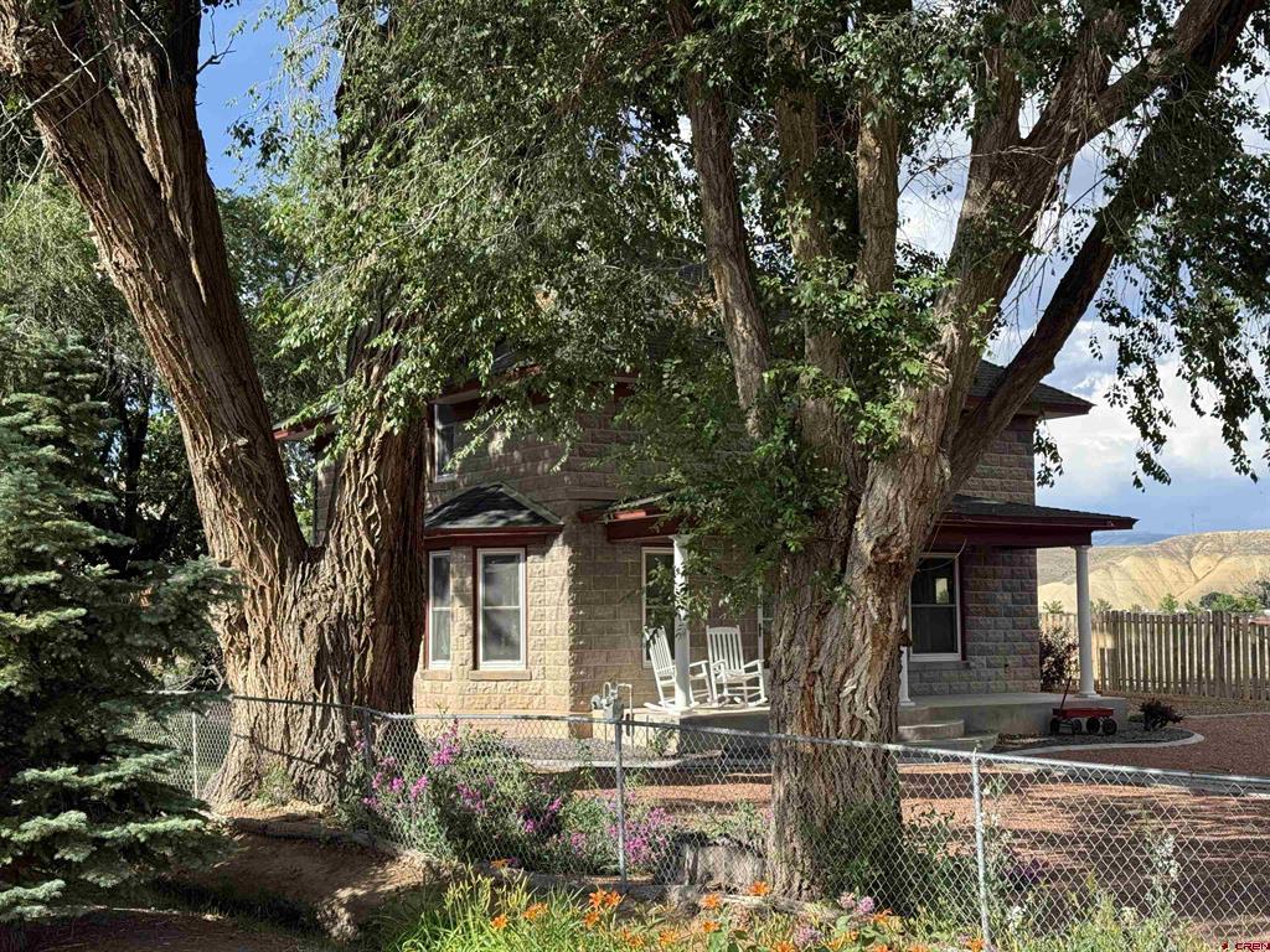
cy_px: 476
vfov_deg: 30.3
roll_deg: -0.4
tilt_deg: +5.5
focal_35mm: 48
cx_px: 635
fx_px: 1761
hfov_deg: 39.7
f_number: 1.78
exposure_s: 1/1980
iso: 80
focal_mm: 6.76
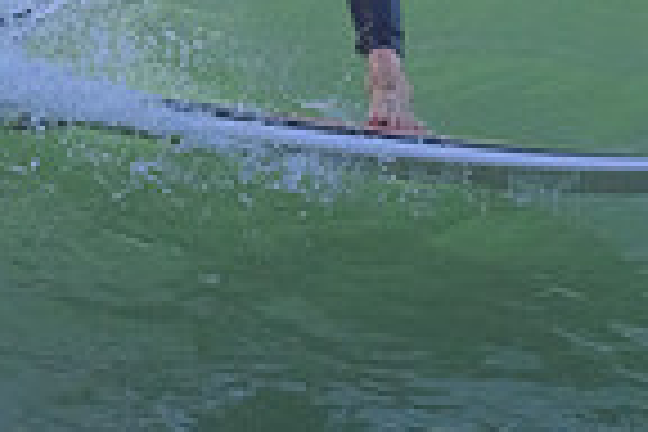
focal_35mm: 3217
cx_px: 495
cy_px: -196
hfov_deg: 0.6
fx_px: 57901
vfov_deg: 0.4
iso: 5000
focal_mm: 800
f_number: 11
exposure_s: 1/2000
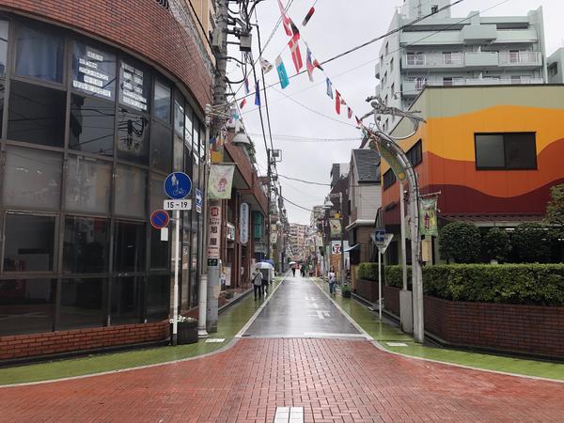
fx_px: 456
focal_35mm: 28
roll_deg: +1.1
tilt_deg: +5.8
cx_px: 282
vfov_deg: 49.7
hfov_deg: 63.4
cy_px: 212
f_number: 1.8
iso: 20
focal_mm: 3.99
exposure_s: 1/607
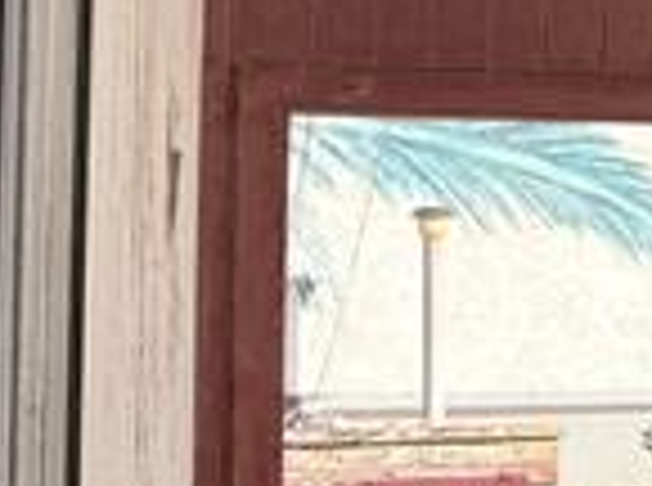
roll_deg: +0.6
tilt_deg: +3.4
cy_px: 194
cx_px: 2104
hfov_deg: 8.9
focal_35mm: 170
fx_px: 3194
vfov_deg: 8.7
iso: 80
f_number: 1.78
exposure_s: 1/2110
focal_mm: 6.76
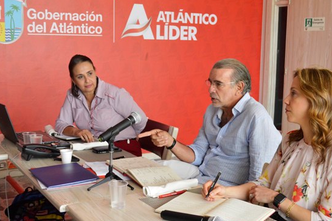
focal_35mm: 43
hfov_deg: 45.5
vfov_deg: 31.1
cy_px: 114
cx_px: 165
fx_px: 396
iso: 1600
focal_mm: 26
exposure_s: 1/160
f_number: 5.6
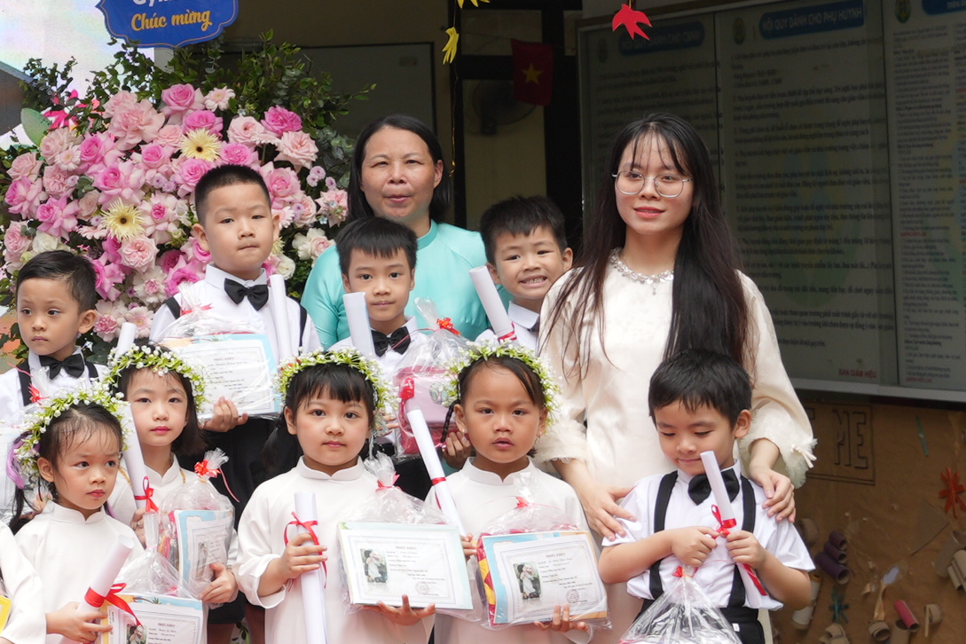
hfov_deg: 14.0
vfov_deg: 10.7
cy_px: 22
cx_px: -857
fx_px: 3419
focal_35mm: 127
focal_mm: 30.1
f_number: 4
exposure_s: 1/200
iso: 160
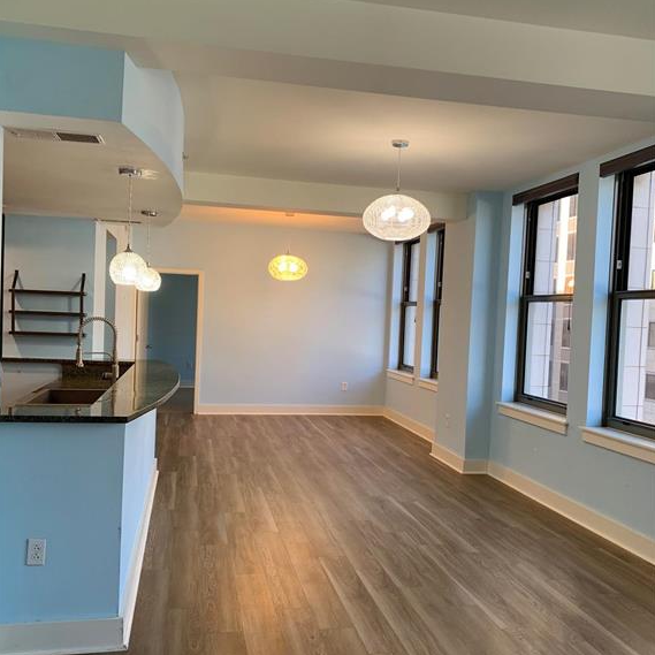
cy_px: 345
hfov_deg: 52.5
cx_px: 328
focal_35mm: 31
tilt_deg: -1.7
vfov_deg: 52.5
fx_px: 664
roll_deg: -1.2
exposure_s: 1/120
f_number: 1.8
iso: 80
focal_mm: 4.25
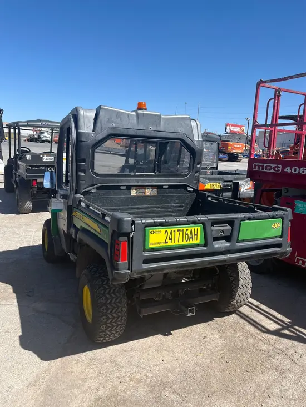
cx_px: 153
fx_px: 306
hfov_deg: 53.1
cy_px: 204
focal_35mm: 26
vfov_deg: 67.3
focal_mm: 5.1
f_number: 1.6
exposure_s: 1/2755
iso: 50
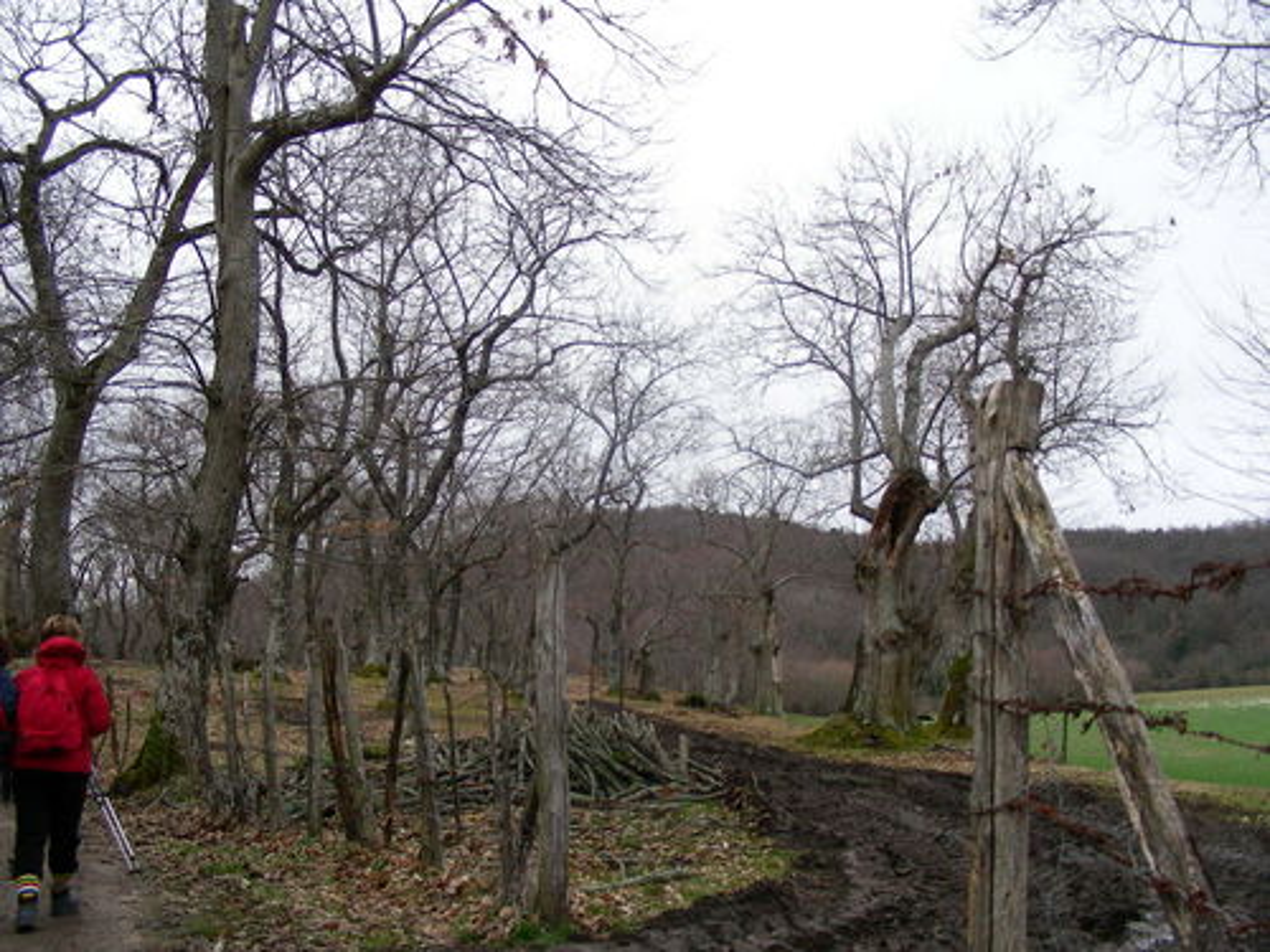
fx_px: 1394
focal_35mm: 38
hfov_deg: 49.0
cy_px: 476
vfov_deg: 37.7
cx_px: 635
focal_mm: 6.3
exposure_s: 1/63.8
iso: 50
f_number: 3.5
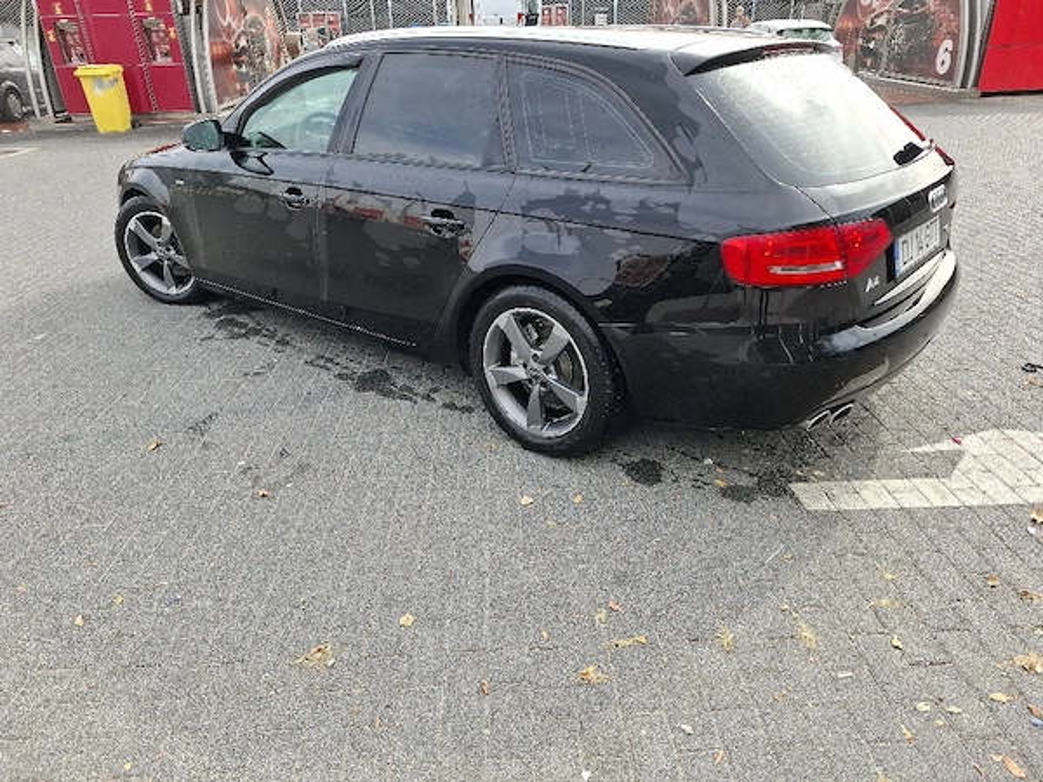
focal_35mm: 23
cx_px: 522
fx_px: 693
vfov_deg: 58.9
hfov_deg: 73.9
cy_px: 391
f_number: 1.8
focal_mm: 5.54
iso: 50
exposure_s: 1/625
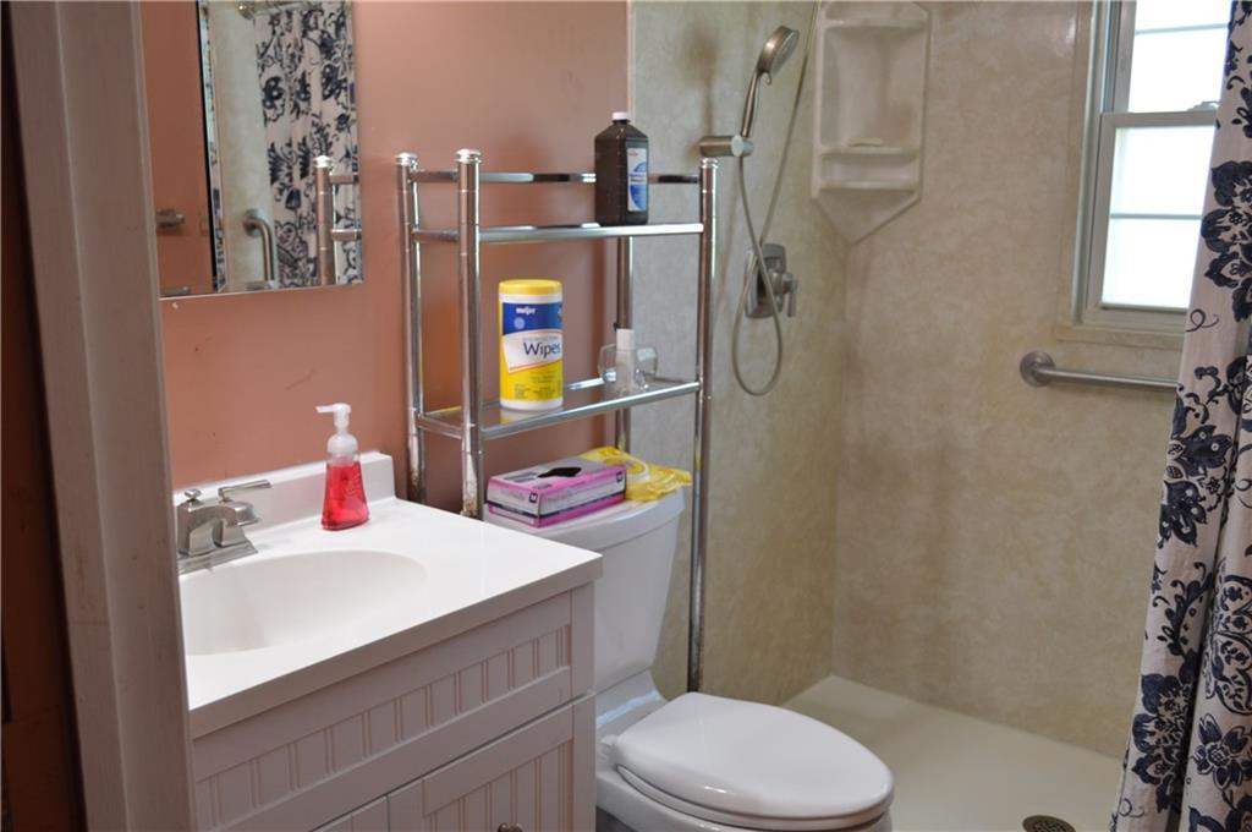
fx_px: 1146
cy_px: 416
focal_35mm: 33
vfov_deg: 39.9
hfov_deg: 57.3
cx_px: 626
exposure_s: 1/30
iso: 400
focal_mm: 22
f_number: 3.8
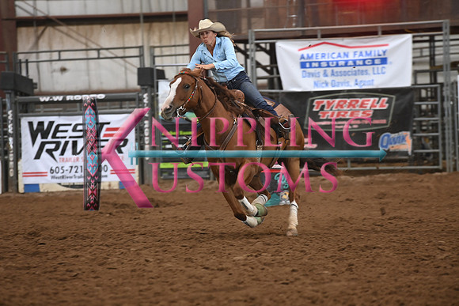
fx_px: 2550
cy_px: 153
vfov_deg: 6.9
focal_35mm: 200
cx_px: 230
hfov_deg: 10.3
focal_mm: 200
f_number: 4
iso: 2500
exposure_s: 1/250
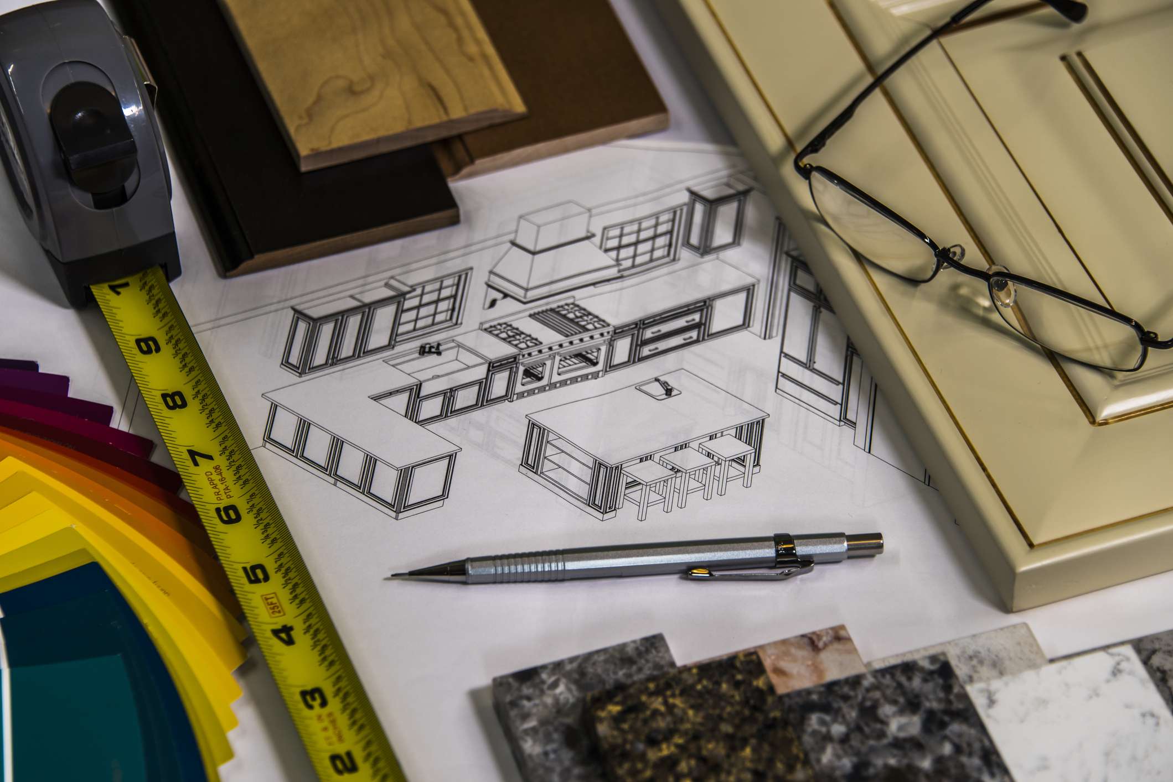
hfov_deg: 15.2
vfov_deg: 10.2
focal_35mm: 135
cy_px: 391
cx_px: 586
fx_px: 4400
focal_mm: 135
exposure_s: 1/80
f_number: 5.6
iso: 64
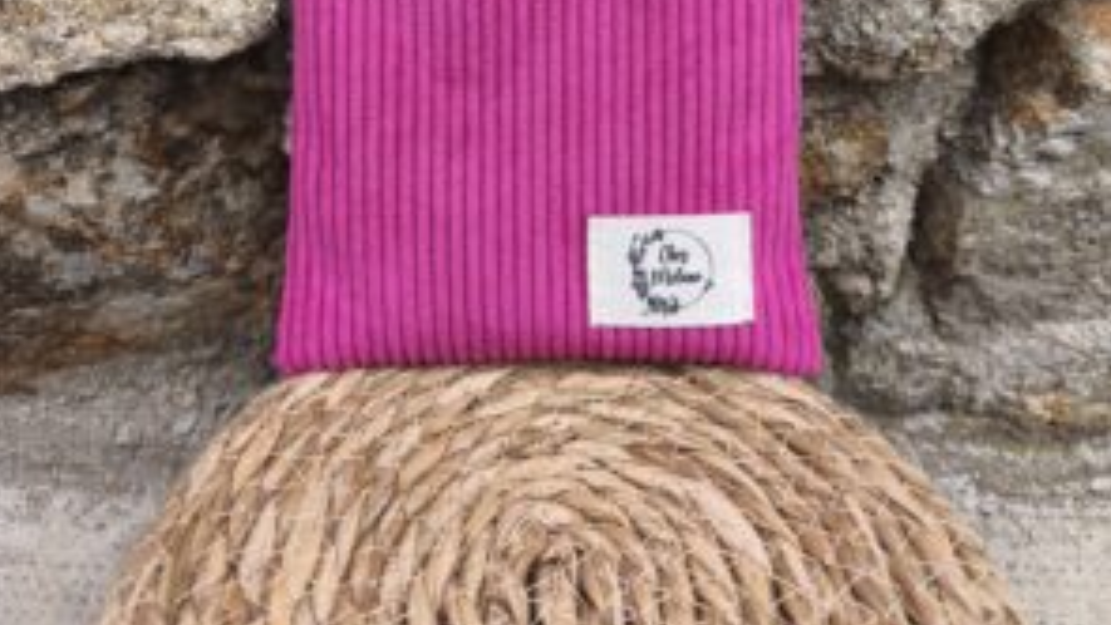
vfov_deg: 31.0
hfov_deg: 58.0
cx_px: 550
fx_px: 1002
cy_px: -56
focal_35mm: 34
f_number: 1.65
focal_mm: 6.18
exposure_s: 1/146
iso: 50
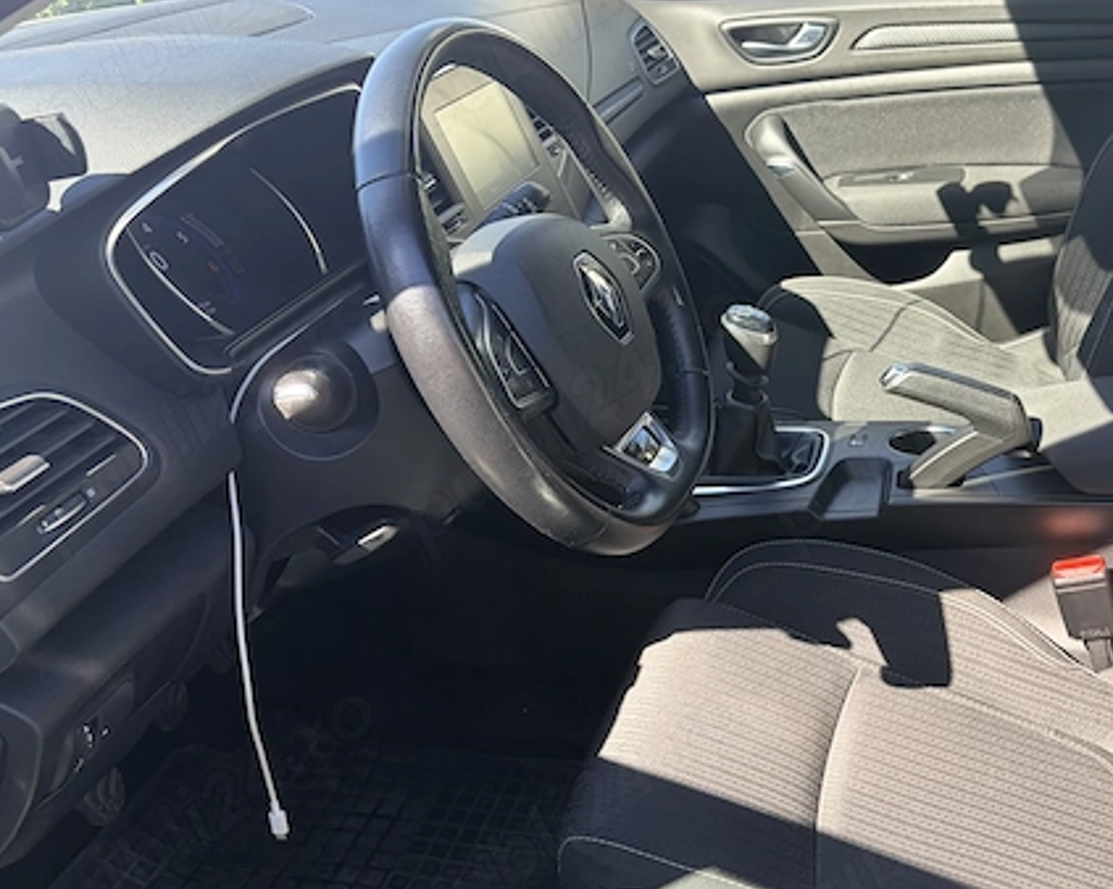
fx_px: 1185
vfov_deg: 41.1
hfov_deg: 49.3
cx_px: 758
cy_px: 444
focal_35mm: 36
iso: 50
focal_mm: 5.96
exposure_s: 1/334
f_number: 1.6
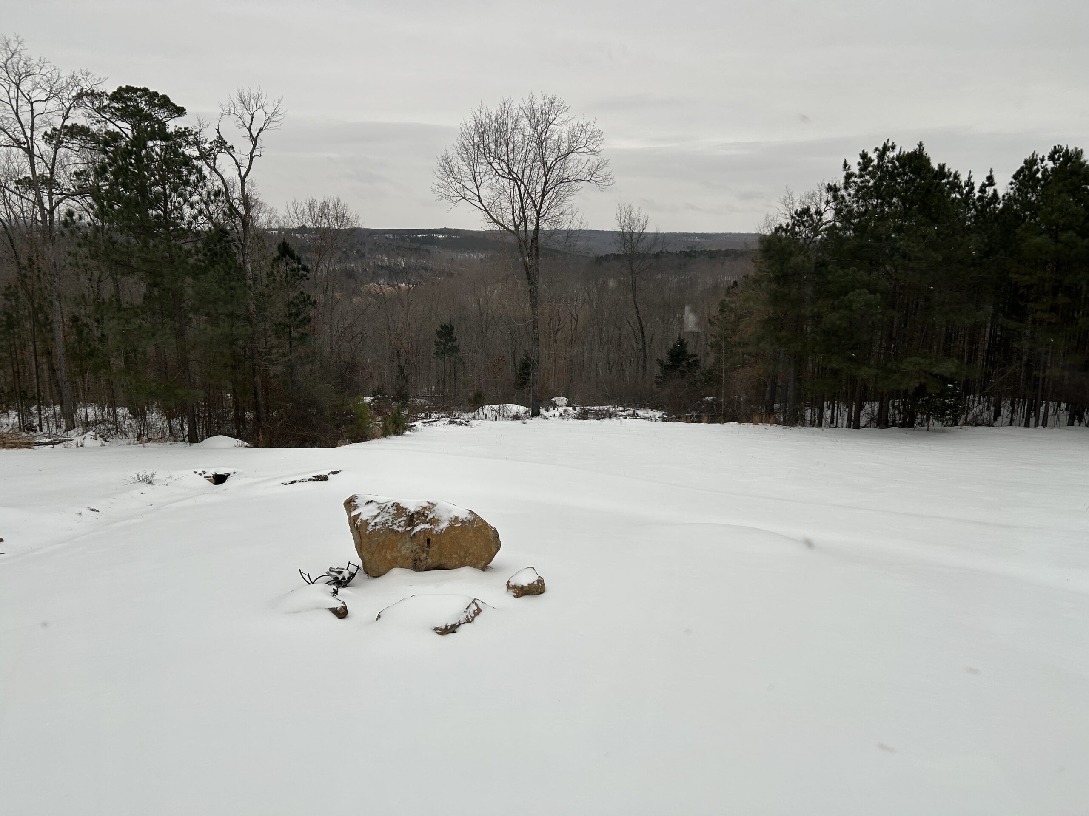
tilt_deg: -11.7
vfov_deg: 53.1
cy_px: 408
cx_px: 544
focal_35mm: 26
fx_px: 818
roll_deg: -0.7
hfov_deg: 67.3
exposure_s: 1/1089
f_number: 1.5
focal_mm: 5.7
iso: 50
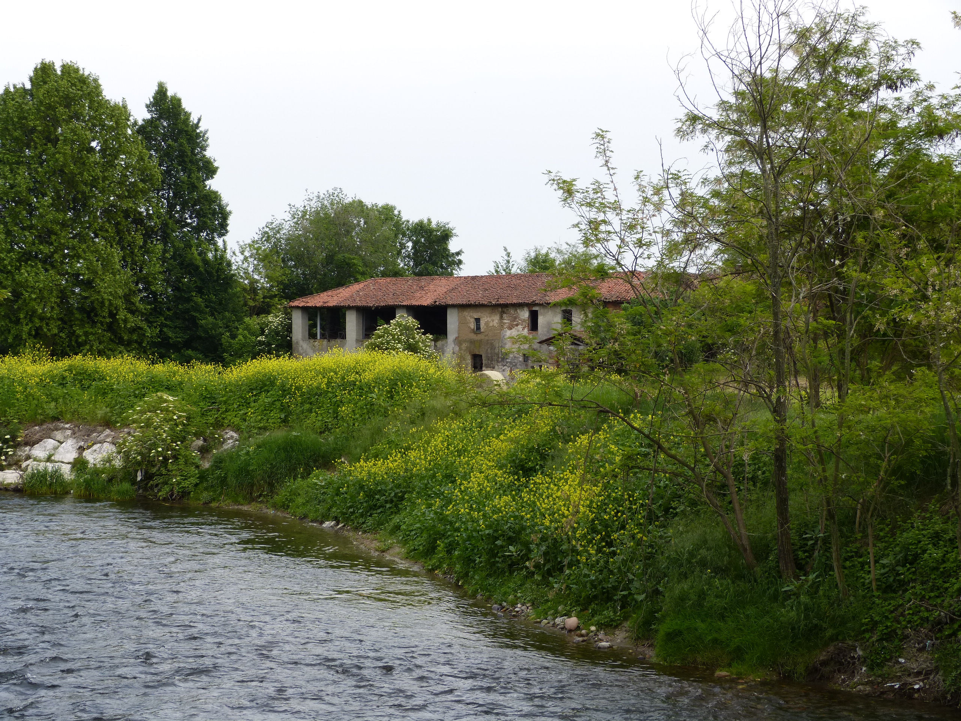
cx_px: 480
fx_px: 1888
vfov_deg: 21.6
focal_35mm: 68
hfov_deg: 28.6
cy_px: 360
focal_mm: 12.1
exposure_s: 1/250
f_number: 4
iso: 100
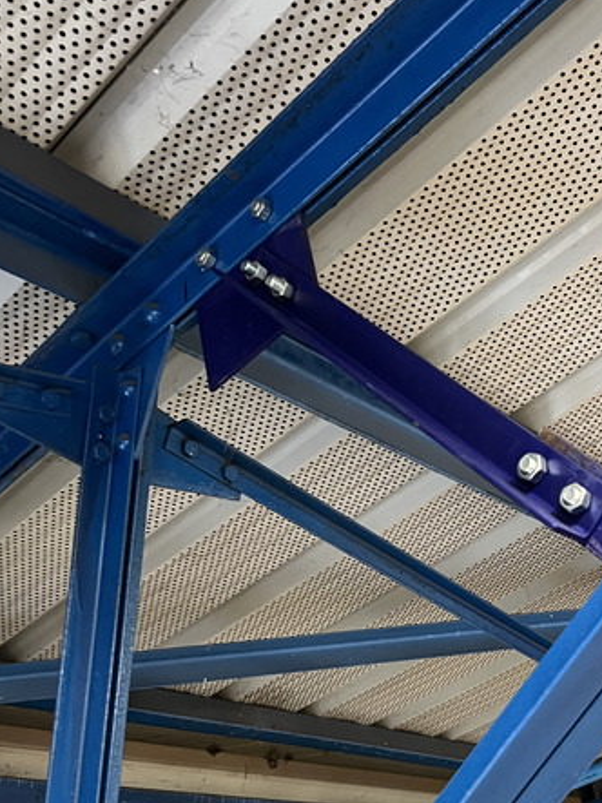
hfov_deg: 30.2
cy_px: 643
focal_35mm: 47
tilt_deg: +9.8
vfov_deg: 38.9
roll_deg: -3.8
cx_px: 470
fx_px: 1090
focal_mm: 5.7
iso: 400
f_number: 1.5
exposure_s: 1/50
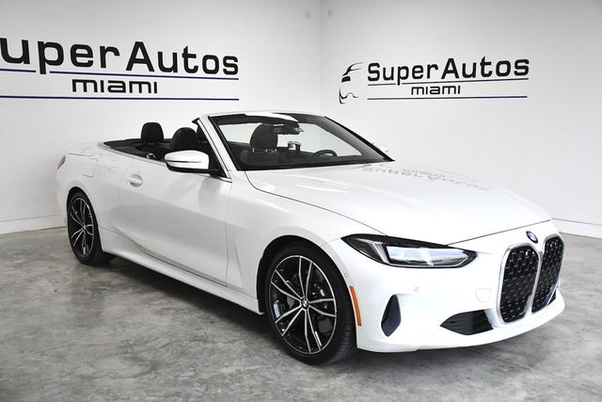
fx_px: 602
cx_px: 301
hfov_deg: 53.1
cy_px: 201
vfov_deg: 36.9
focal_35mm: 36
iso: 2500
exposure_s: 1/2000
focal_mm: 24
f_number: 4.5
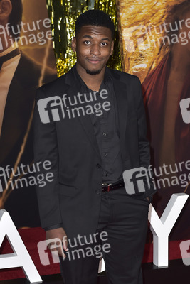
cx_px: 95
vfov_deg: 34.5
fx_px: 459
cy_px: 142
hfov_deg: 23.4
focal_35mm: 58
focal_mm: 58
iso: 800
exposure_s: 1/250
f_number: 6.3
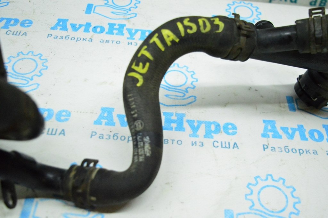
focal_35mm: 39
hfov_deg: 49.6
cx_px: 164
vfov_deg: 34.2
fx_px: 355
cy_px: 109
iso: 6400
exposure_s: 1/640
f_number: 4
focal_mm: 26
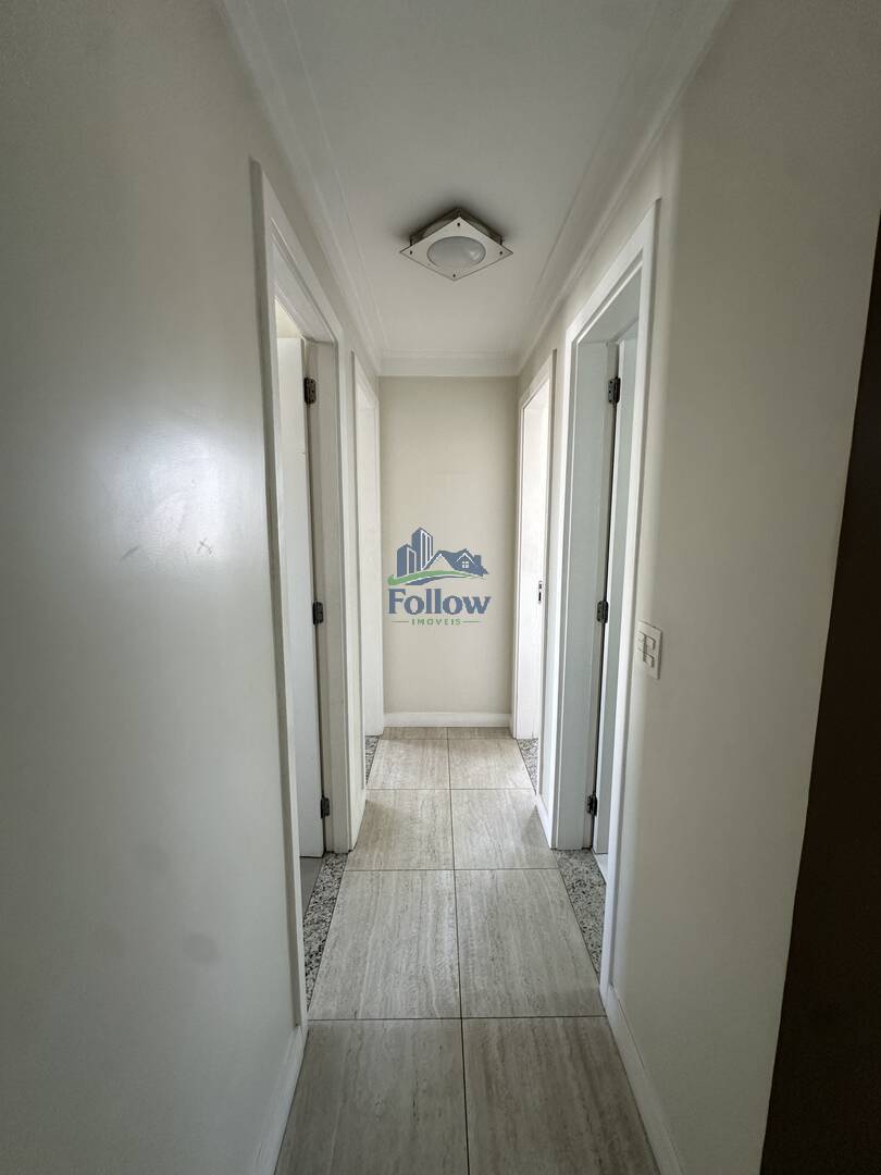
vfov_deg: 102.1
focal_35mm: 14
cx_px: 440
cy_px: 588
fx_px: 475
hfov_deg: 85.7
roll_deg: -0.7
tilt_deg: -7.8
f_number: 2.2
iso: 200
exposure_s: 1/120
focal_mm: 2.22
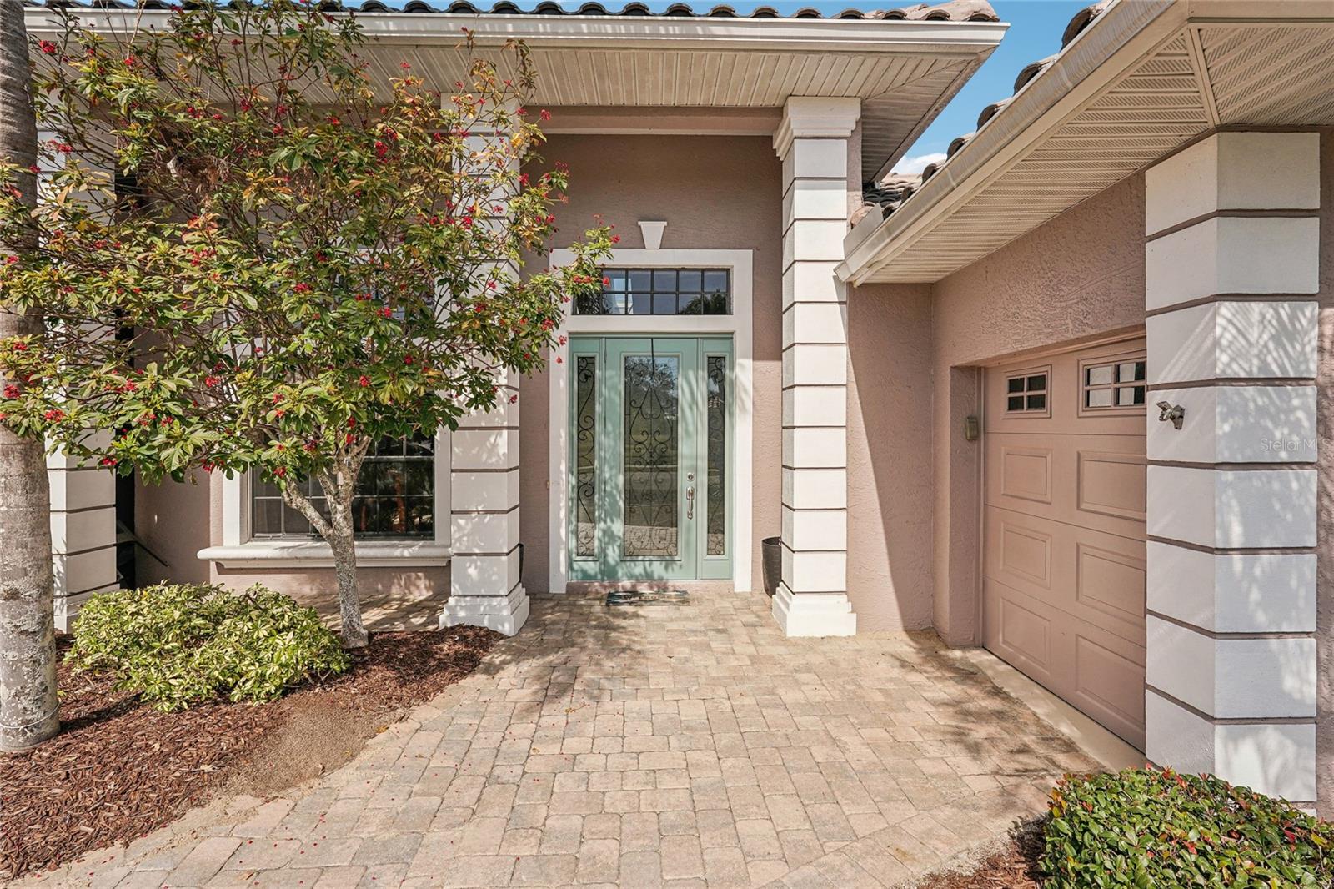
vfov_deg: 73.7
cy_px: 444
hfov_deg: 96.7
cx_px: 667
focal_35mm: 16
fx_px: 593
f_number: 8
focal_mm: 16
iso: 400
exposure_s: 1/640
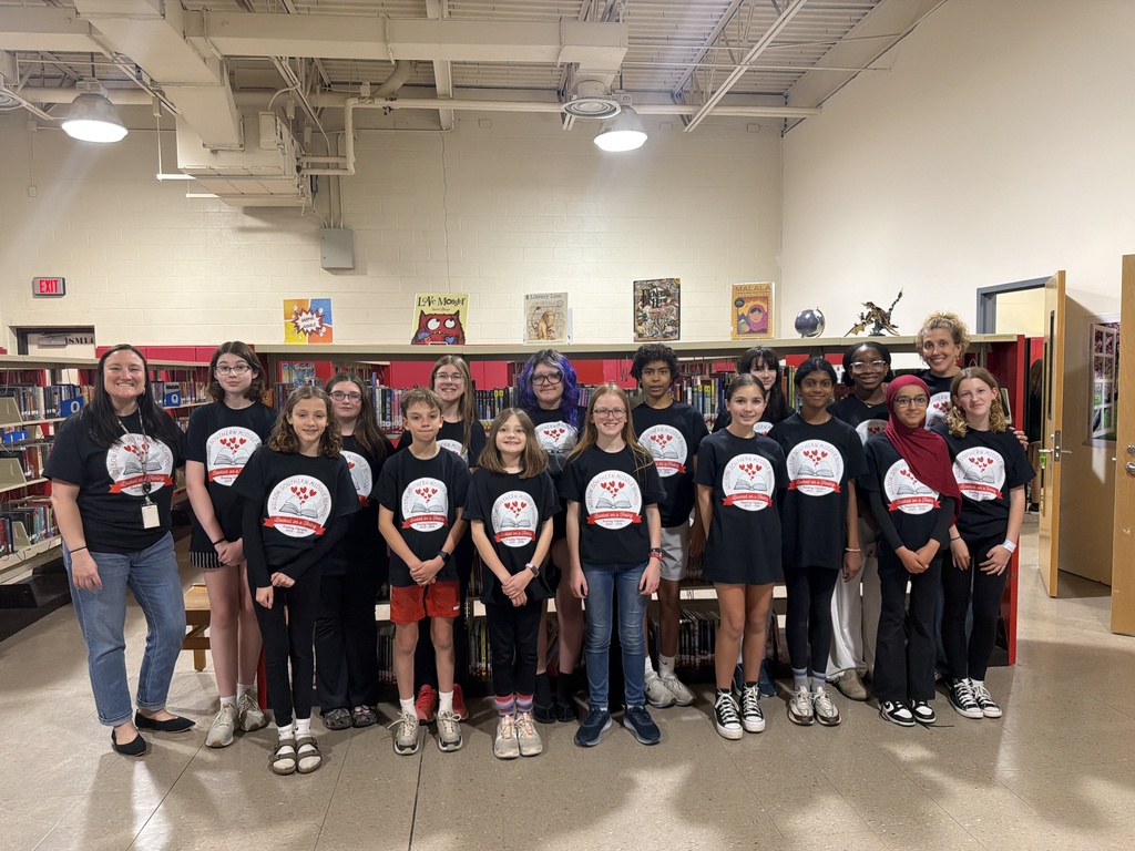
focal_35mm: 24
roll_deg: +2.6
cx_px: 568
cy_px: 426
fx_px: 787
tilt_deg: -5.8
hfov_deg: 71.6
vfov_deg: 56.8
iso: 500
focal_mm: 6.76
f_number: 1.78
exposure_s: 1/120
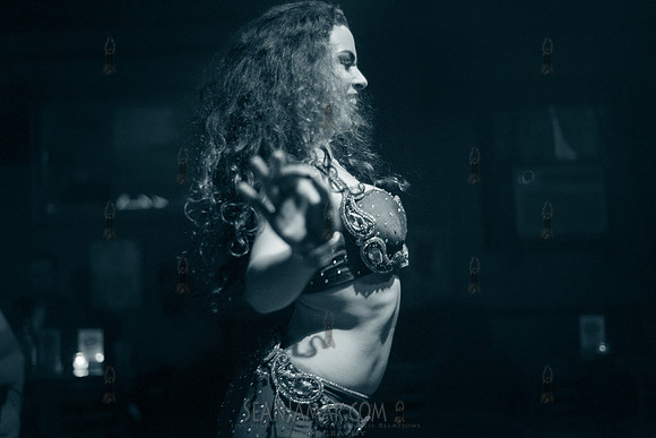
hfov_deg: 39.6
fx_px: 911
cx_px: 328
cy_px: 219
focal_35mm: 50
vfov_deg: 27.0
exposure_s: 1/400
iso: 5000
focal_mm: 50
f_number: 2
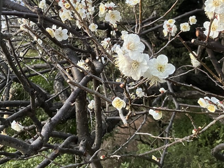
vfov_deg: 27.1
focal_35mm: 52
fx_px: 337
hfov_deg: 36.8
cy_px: 16
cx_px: 111
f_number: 1.8
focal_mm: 3.99
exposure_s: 1/30
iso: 400
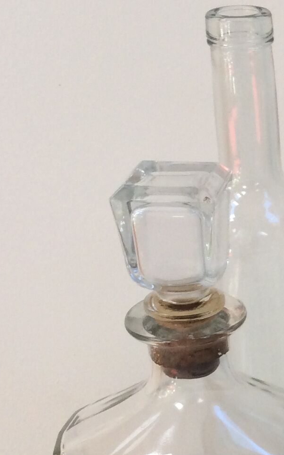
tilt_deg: -28.0
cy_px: 347
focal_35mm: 91
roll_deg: +0.4
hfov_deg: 13.6
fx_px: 1127
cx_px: 404
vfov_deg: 22.6
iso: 50
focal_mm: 3.3
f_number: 2.4
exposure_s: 1/100
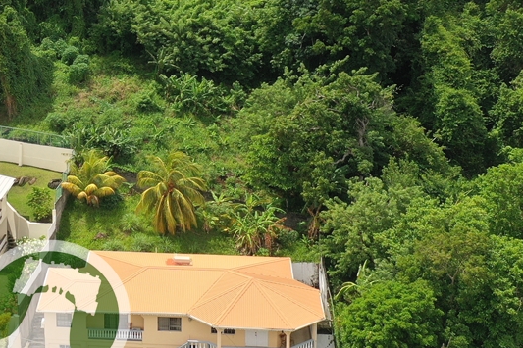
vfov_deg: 14.5
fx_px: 1351
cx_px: 49
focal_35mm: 93
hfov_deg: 21.4
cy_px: -4
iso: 100
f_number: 3.5
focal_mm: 10.26
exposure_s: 1/50
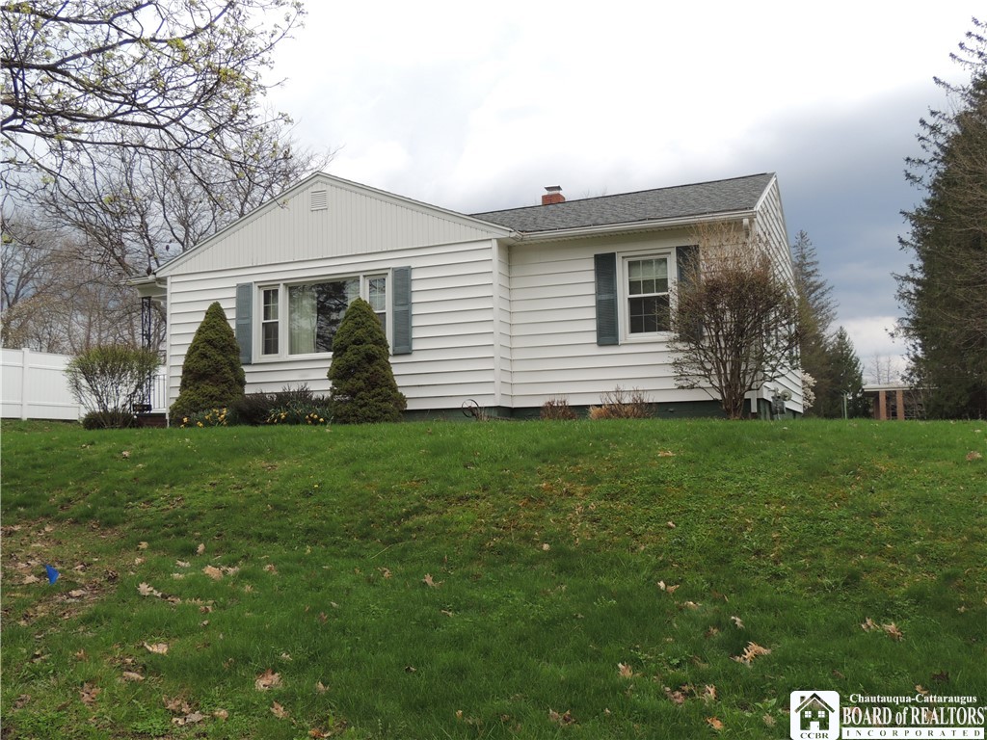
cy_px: 370
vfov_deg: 42.9
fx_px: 941
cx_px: 494
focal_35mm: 33
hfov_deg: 55.4
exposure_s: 1/250
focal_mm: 5.8
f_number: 3.2
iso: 100
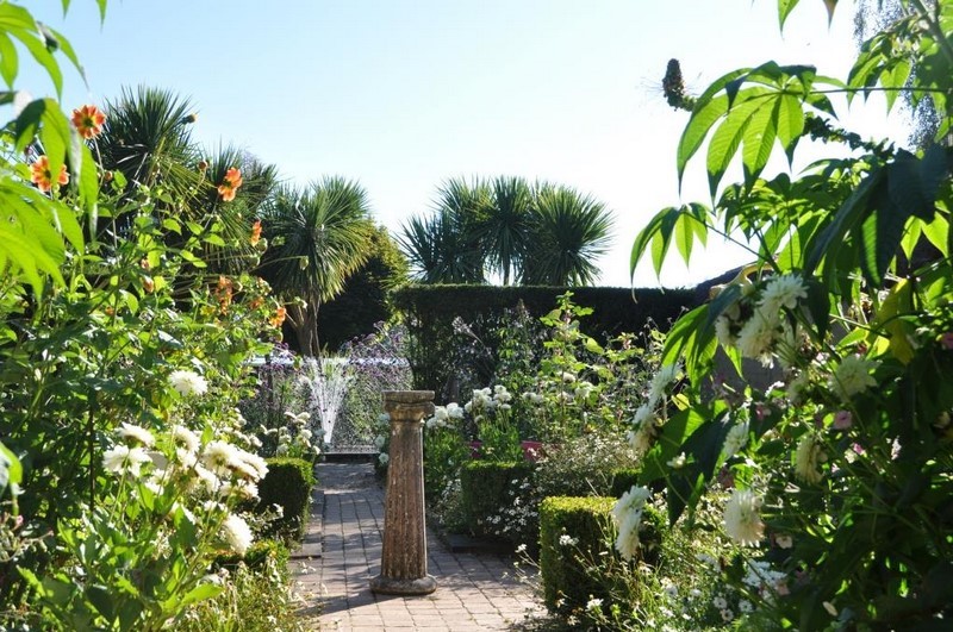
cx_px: 476
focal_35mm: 40
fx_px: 1071
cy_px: 316
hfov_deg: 48.0
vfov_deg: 32.9
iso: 200
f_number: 8
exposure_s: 1/250
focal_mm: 27
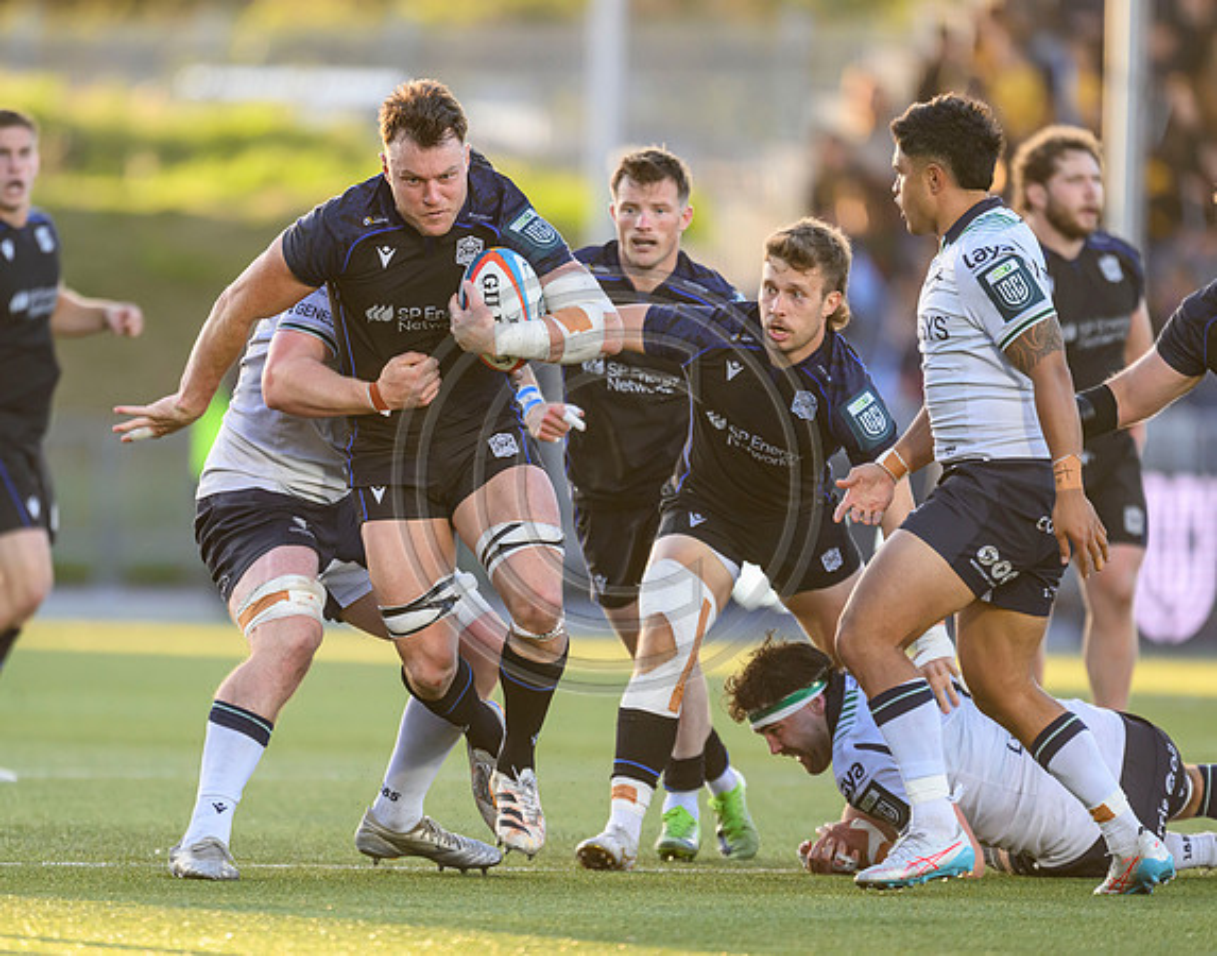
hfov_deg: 3.0
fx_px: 23022
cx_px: 477
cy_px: 494
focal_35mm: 644
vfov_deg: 2.4
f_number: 4
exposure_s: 1/1250
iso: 1600
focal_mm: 560
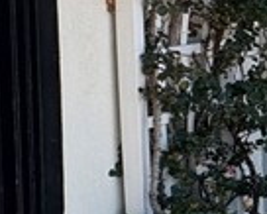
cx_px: 848
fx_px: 815
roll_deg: -0.2
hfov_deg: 10.7
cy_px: 29
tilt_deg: -3.1
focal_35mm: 103
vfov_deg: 14.8
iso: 50
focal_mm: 2.22
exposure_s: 1/707
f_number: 2.2
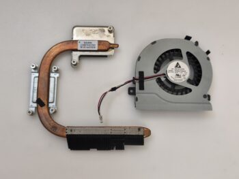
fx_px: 242
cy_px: 90
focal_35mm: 35
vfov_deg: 40.7
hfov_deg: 52.6
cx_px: 120
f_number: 1.6
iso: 320
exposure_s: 1/50
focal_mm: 6.57
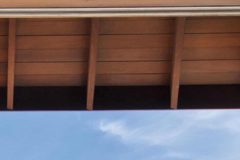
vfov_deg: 16.2
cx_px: -71
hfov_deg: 26.9
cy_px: 326
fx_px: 420
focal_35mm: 63
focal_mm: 14
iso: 200
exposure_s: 1/200
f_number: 13
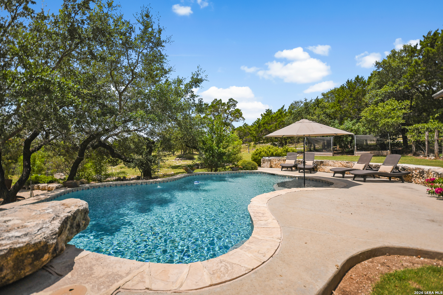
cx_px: 222
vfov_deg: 69.7
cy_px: 148
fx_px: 212
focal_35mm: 17
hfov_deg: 92.4
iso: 125
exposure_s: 1/3200
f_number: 5
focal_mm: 11.5
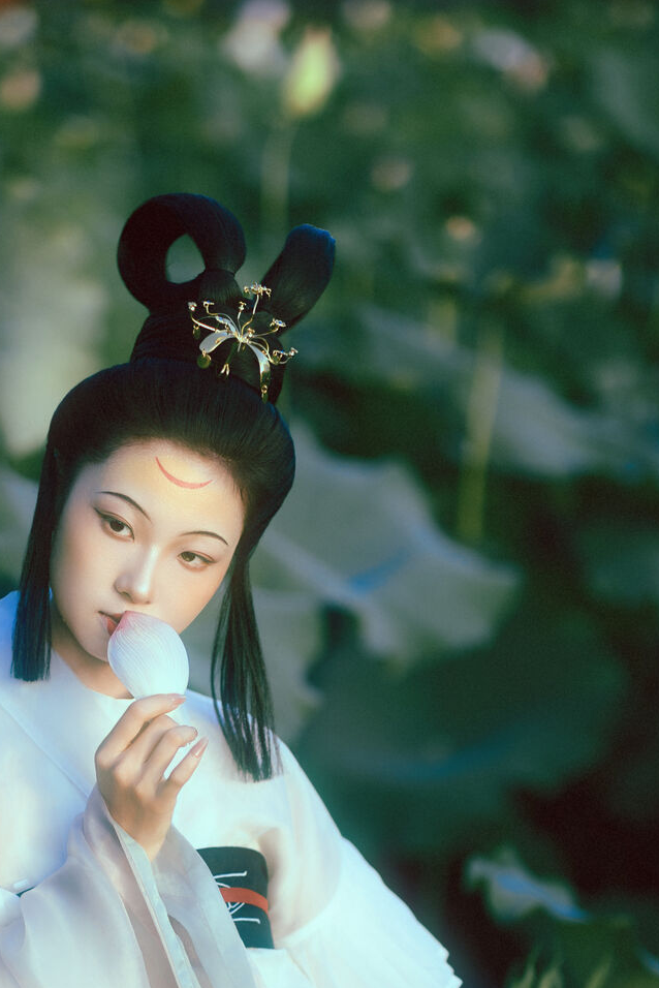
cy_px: 921
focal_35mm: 160
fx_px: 4390
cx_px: 349
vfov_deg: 12.7
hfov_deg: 8.6
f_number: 1.8
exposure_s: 1/800
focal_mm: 85
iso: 100
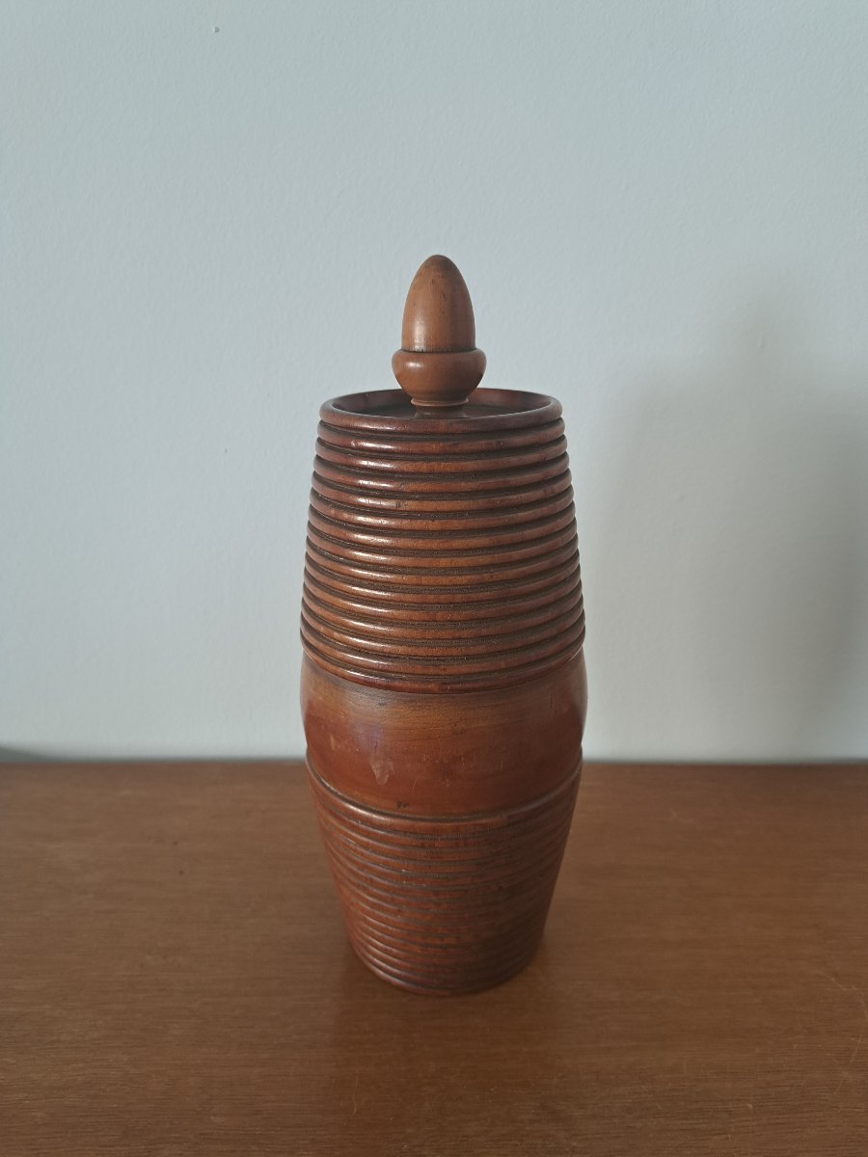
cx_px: 434
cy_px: 578
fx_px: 802
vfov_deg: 71.6
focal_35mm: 24
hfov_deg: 56.8
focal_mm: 5.23
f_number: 1.8
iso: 80
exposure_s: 1/50
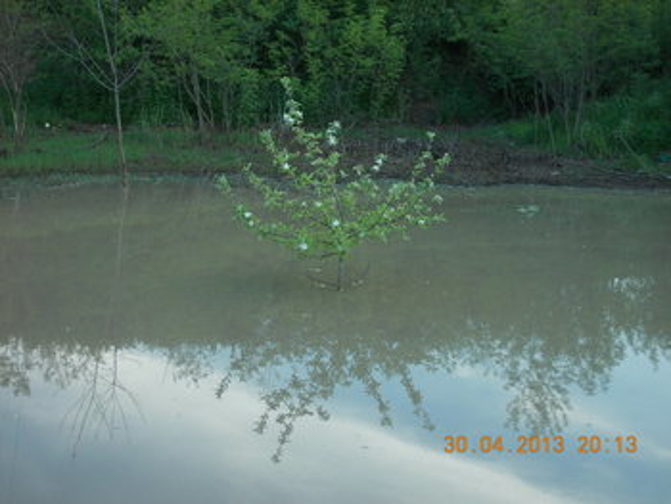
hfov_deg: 37.5
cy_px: 252
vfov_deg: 28.6
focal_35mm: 51
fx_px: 989
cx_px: 336
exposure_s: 1/30
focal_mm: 7.2
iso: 80
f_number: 3.6
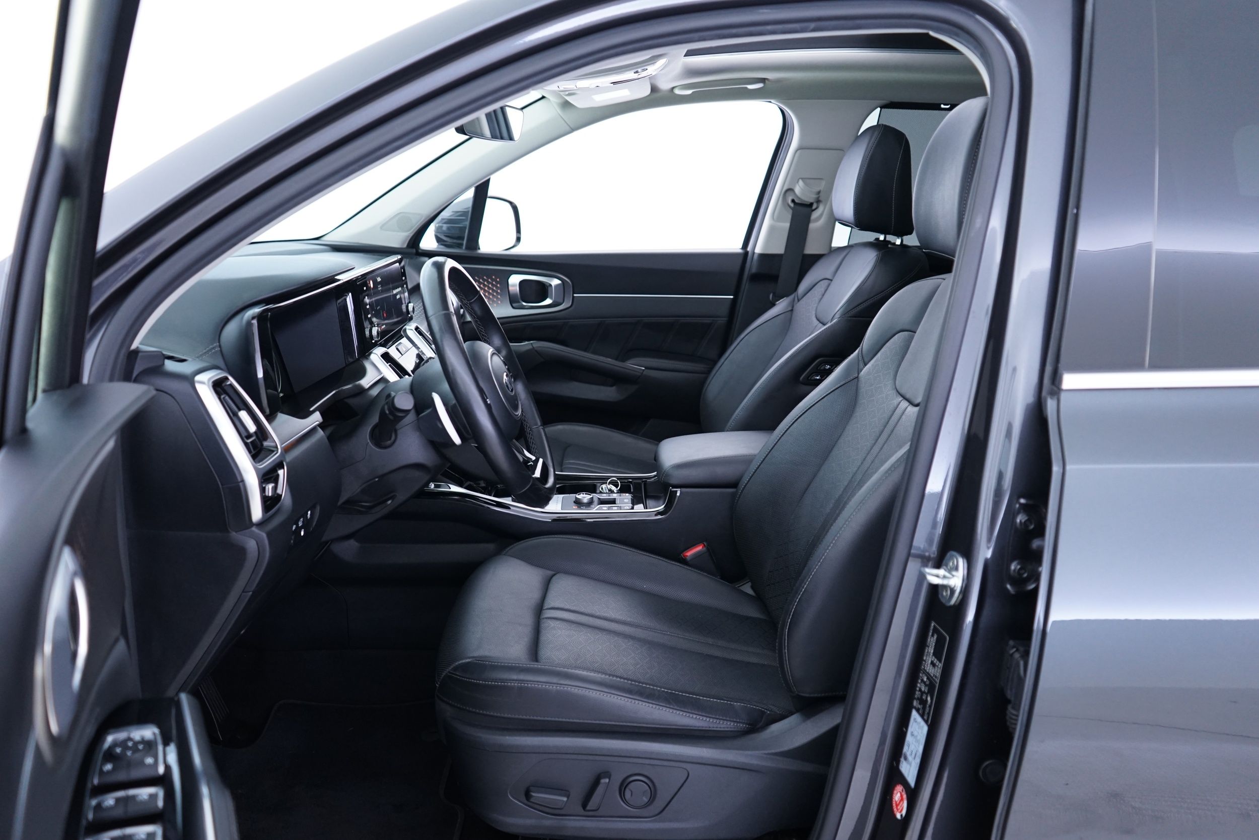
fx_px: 979
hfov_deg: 65.5
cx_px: 630
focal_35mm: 28
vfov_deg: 46.4
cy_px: 420
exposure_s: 1/10
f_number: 3.5
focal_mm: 28
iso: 1000
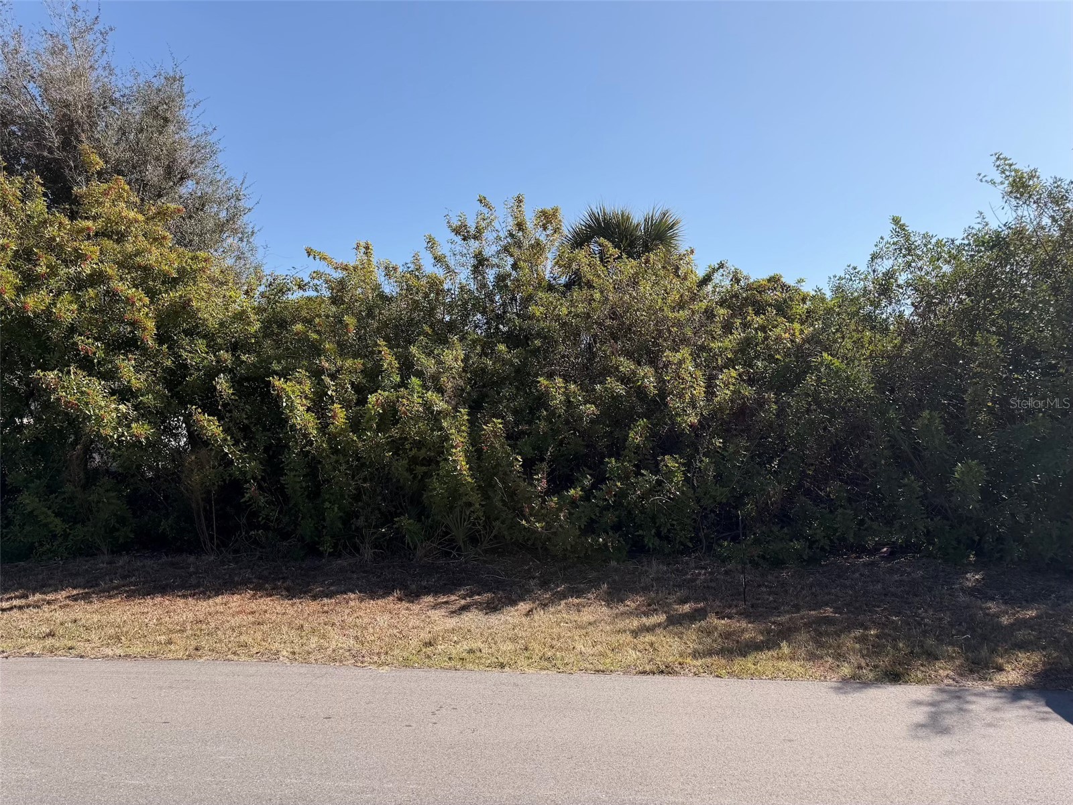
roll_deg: +1.0
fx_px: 744
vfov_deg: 56.8
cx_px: 536
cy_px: 402
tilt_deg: +2.1
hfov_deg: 71.6
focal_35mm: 24
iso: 80
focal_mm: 6.76
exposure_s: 1/3584
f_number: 1.78
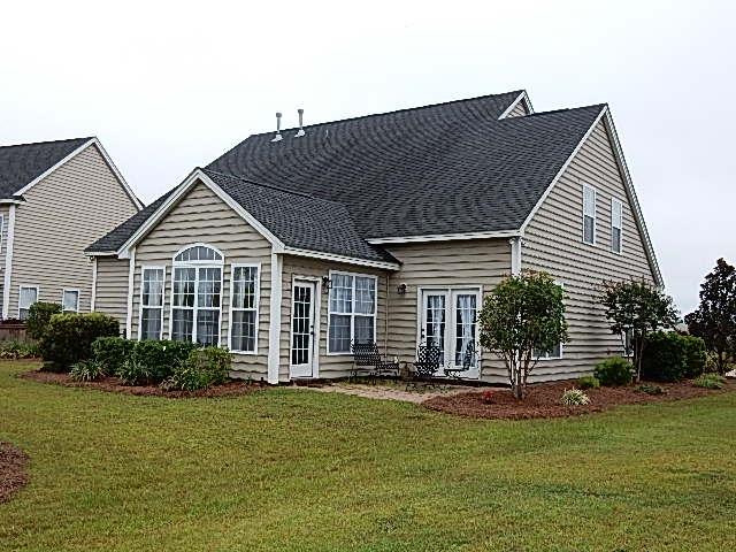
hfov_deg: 51.4
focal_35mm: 36
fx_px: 765
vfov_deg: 39.7
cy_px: 276
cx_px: 368
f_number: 4
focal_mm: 6.4
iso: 125
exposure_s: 1/500
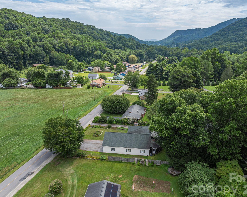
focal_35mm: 26
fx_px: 190
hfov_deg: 65.9
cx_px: 135
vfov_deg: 54.9
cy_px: 97
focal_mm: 12.29
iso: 200
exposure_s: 1/3200
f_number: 2.8
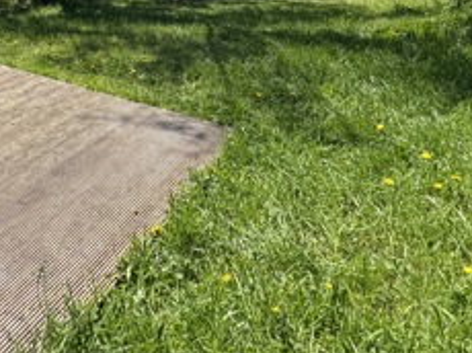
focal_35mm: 39
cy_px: -105
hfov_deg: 43.0
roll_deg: -0.9
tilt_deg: -0.2
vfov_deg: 29.6
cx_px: 31
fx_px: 531
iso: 50
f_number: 2.2
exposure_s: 1/1110
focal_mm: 2.22
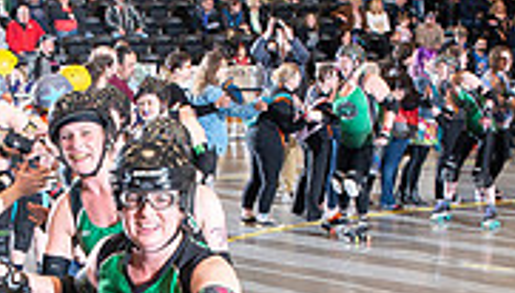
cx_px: 120
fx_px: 1191
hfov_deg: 24.1
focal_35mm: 87
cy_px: 312
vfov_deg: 13.8
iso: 640
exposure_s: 1/160
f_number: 6.3
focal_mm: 24
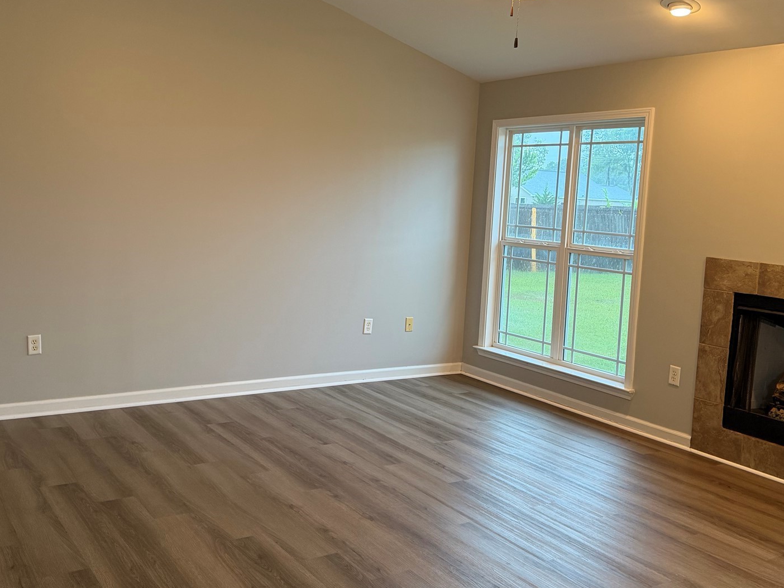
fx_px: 793
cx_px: 362
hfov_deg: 52.6
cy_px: 261
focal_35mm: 35
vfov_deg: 40.6
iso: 250
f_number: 1.78
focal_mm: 6.76
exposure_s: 1/60
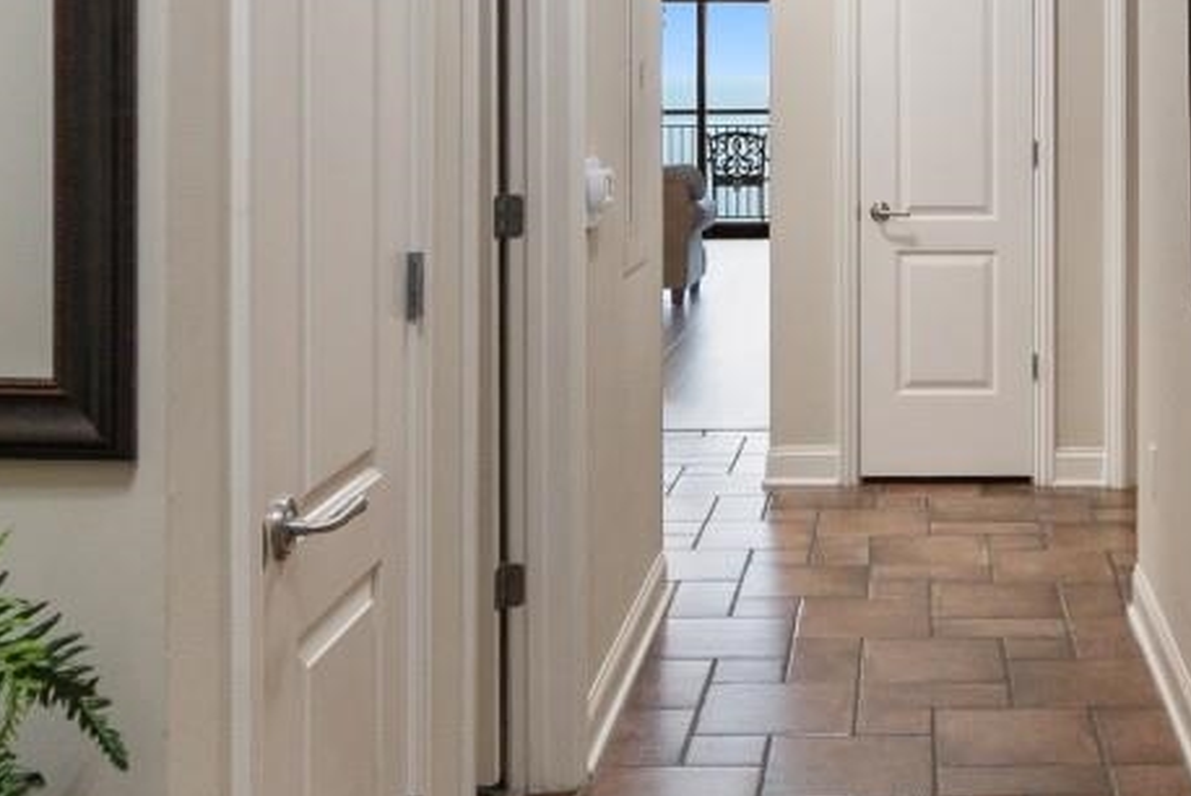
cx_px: 915
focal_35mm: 53
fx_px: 1754
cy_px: 23
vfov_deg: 24.5
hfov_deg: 36.5
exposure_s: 3
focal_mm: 10
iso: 100
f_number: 4.5
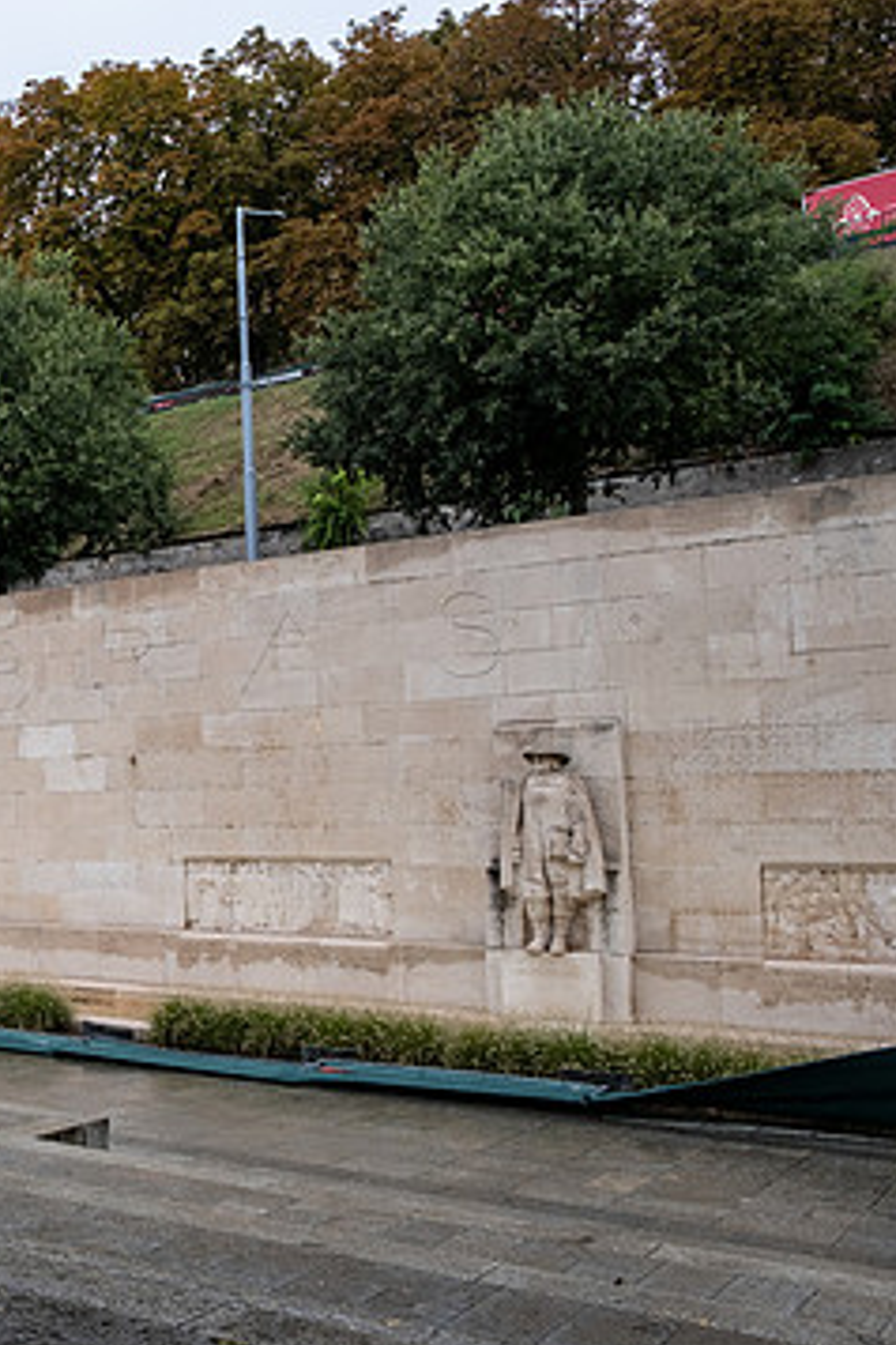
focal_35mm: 39
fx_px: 1456
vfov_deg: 49.5
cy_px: 710
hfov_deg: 30.0
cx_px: -136
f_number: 5
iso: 320
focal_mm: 16
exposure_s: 1/450
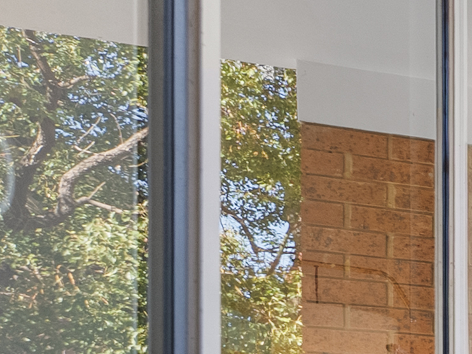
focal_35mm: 77
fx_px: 1050
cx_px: 1303
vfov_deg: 17.5
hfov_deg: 12.8
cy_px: 502
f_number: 9
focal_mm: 14
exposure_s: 1/60
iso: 400
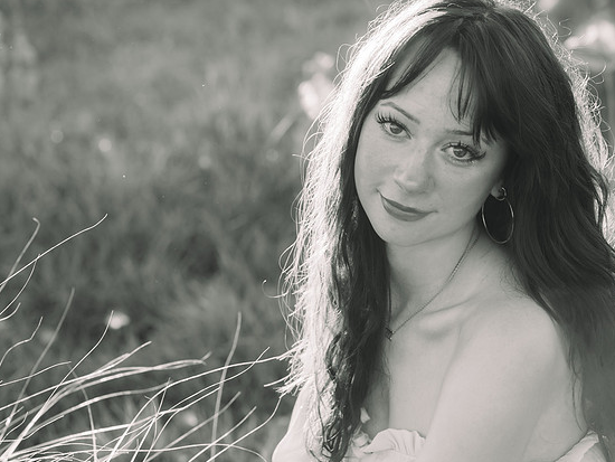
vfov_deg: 15.3
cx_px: 320
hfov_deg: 20.2
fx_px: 1724
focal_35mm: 97
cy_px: 232
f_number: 5
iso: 400
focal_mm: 85
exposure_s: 1/160
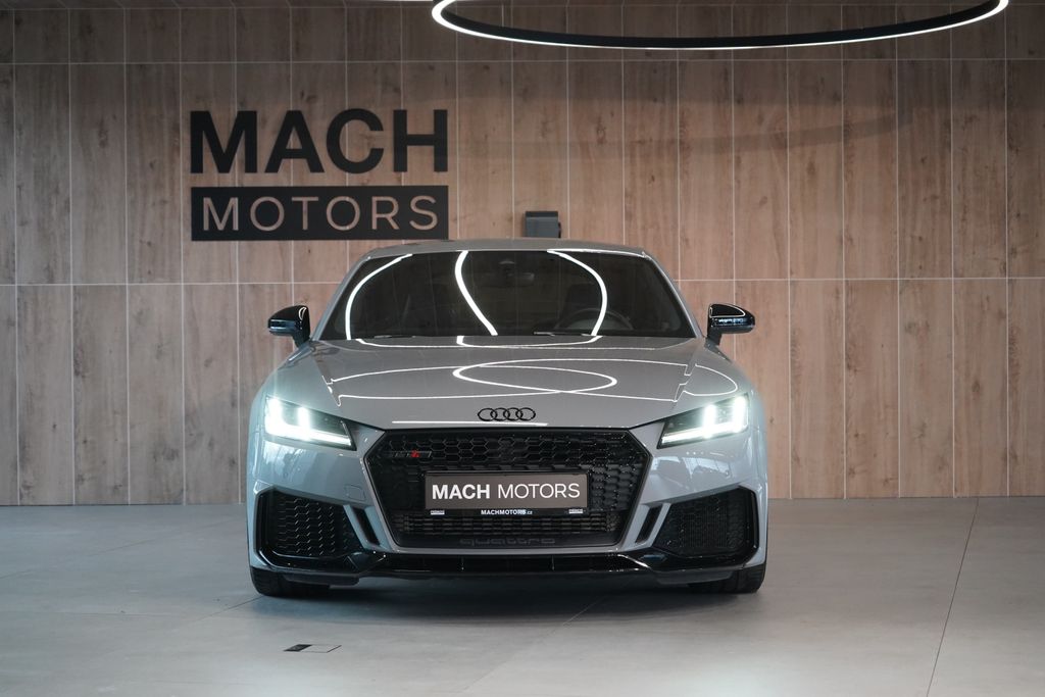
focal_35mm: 69
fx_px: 2003
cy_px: 348
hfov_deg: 29.2
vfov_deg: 19.7
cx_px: 522
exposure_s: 1/160
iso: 5000
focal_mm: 69
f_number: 5.6
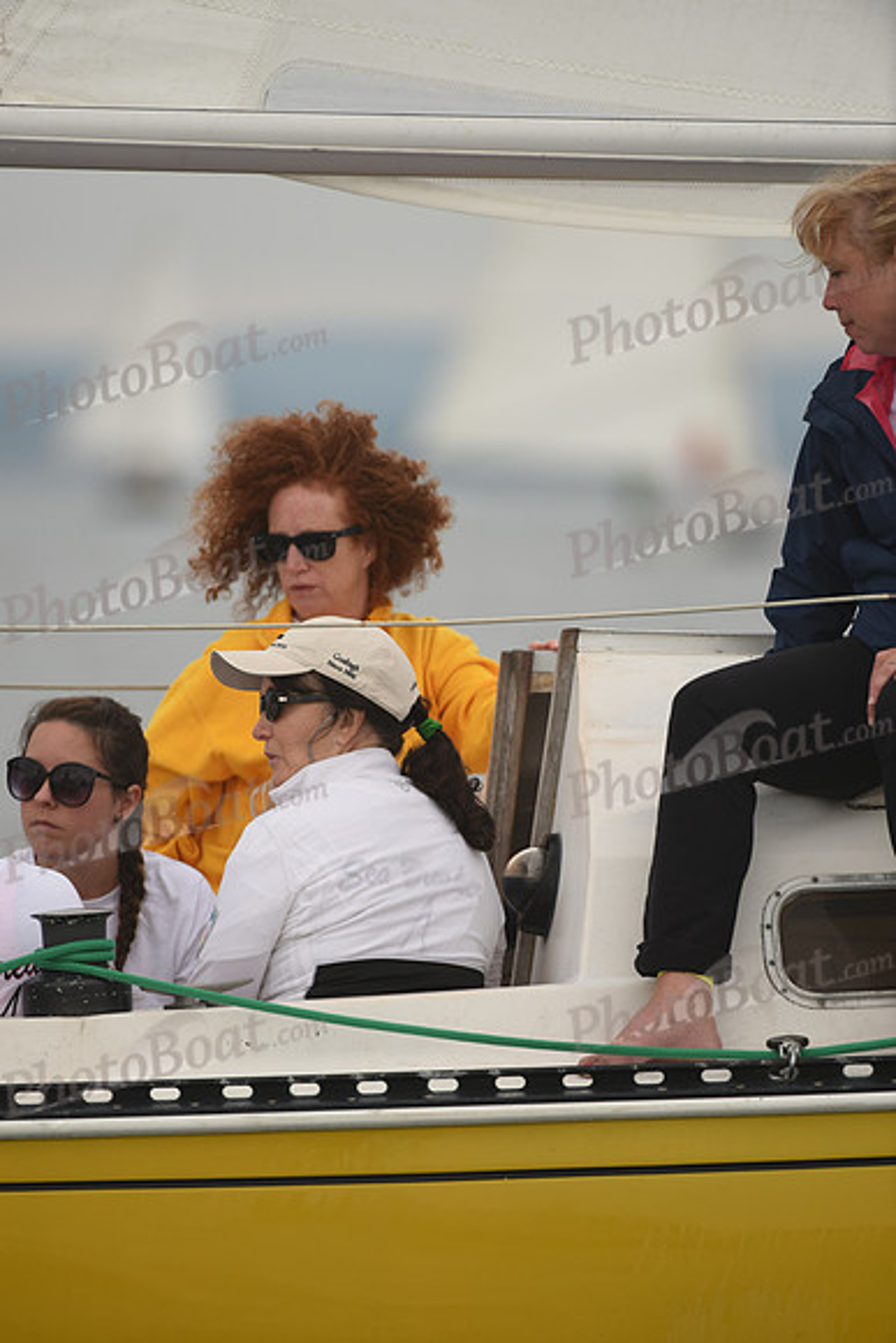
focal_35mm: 400
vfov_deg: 5.2
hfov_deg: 3.4
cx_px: 448
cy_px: 672
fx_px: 14923
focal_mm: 400
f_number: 4.5
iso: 250
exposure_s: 1/800
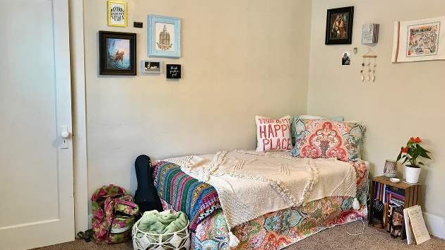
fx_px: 366
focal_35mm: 31
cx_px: 225
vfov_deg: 37.7
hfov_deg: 62.6
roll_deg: -0.4
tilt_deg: -7.0
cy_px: 114
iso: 40
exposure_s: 1/20
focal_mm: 3.99
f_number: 1.8
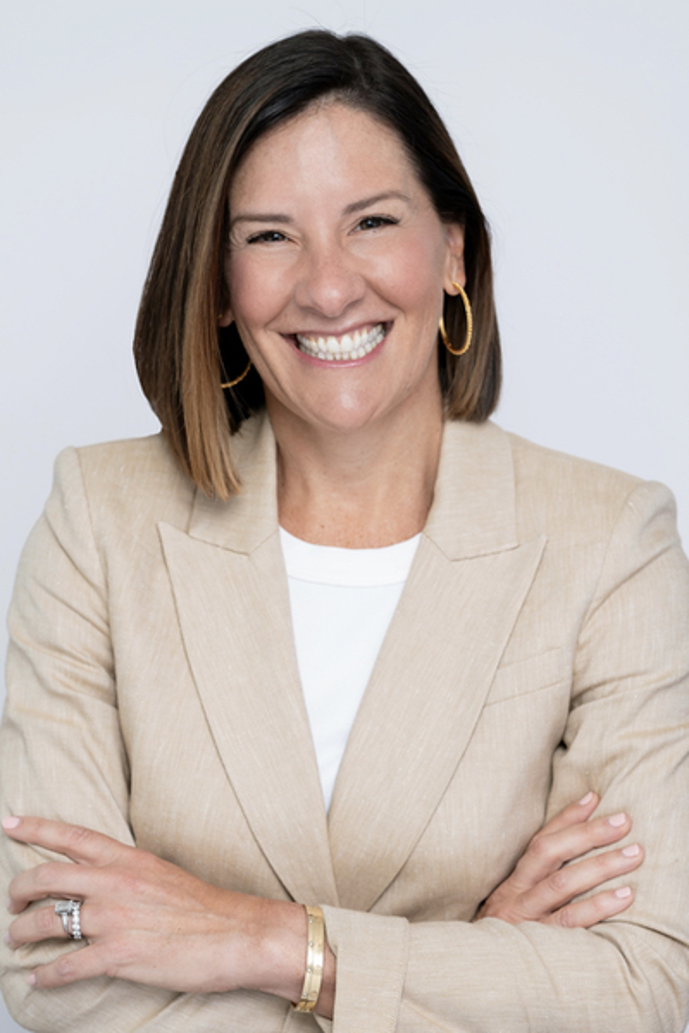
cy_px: 516
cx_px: 344
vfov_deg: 23.9
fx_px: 2440
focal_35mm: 85
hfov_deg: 16.1
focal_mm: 85
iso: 640
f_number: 4
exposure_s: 1/200
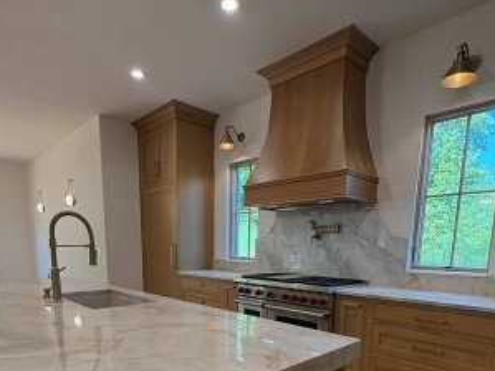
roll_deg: -0.4
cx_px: 233
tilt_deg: -7.8
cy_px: 305
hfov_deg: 71.6
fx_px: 343
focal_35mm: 24
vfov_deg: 52.5
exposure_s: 1/120
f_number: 2.2
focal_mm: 2.22
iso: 200
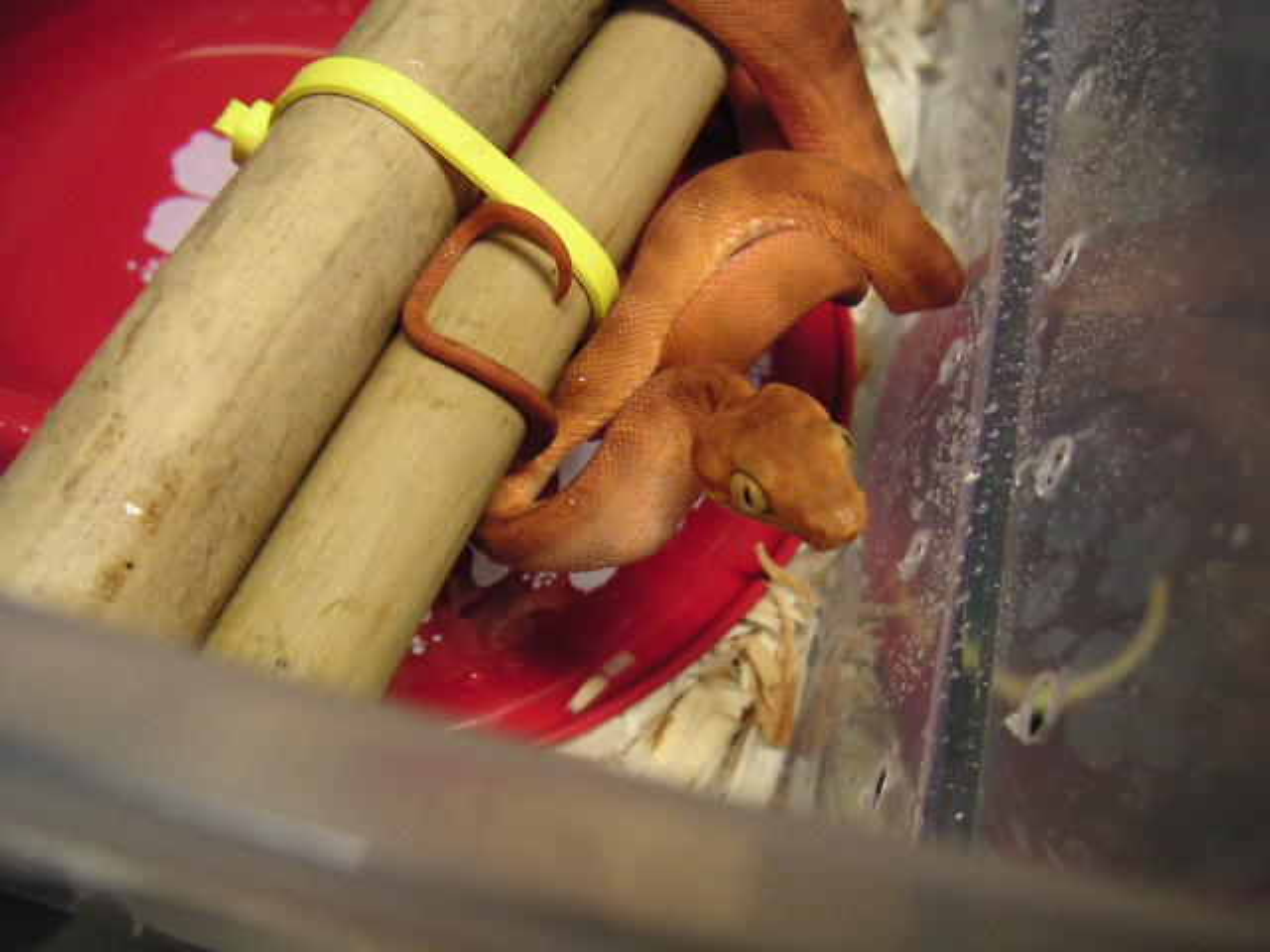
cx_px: 635
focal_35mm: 37
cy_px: 476
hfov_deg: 50.1
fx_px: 1357
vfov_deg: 38.7
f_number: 2.8
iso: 100
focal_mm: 5.7
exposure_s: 1/8
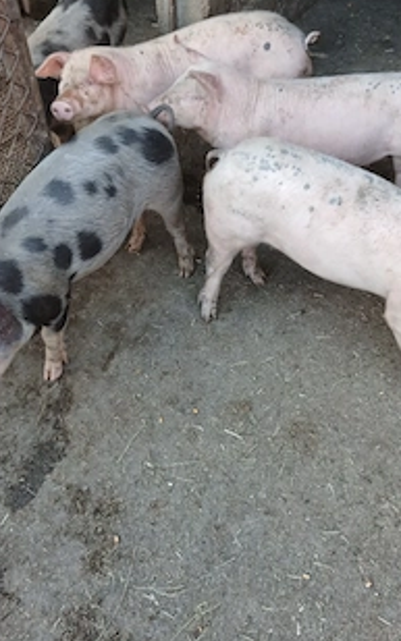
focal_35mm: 37
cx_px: 222
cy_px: 351
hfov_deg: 34.4
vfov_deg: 52.7
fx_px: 647
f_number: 1.8
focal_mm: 3.98
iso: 80
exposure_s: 1/50.3
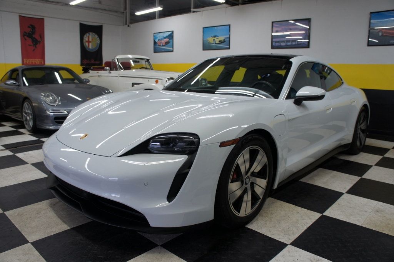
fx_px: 295
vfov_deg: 47.9
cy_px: 131
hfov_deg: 67.4
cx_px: 197
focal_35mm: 27
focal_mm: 18
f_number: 4.5
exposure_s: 1/40
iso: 200
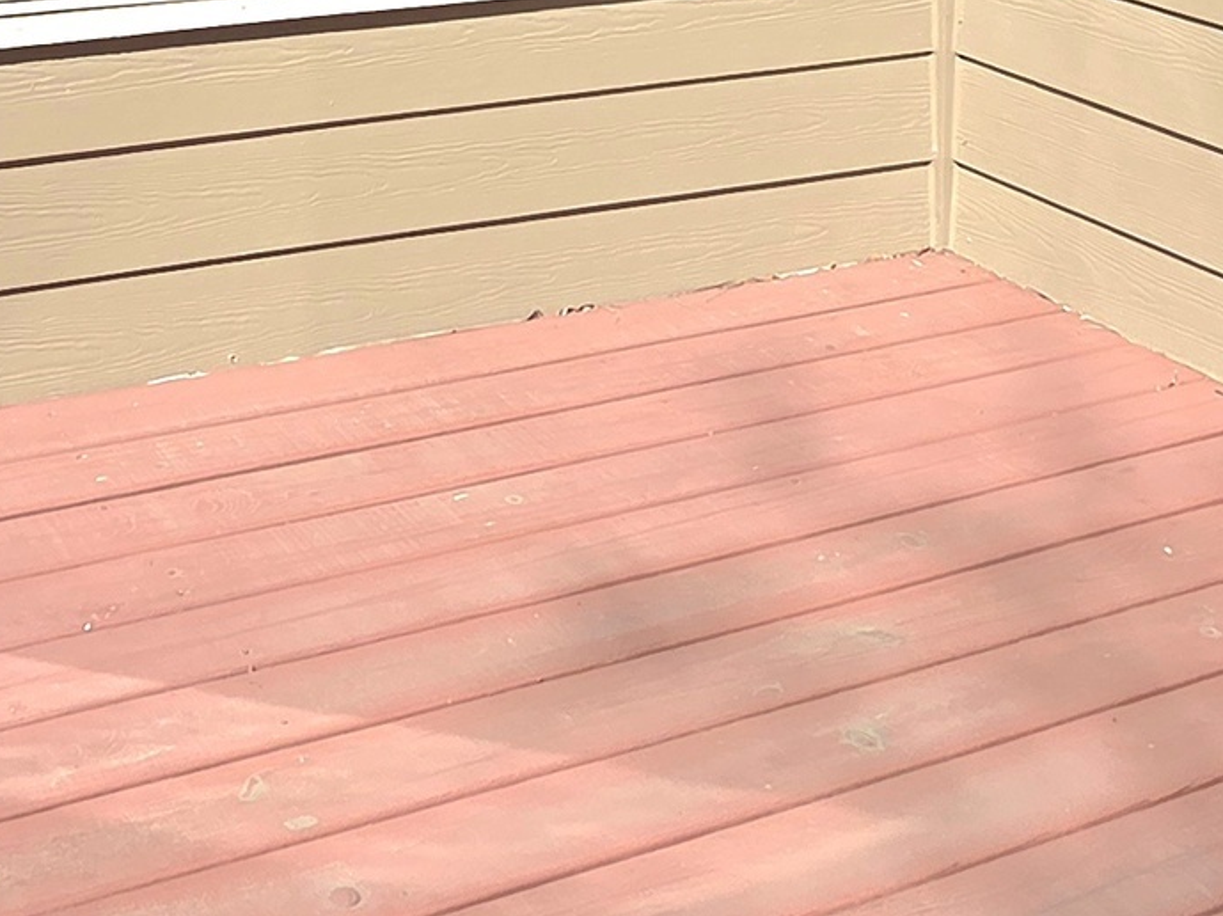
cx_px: 375
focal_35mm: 58
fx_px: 2048
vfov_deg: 20.3
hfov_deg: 32.9
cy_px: -589
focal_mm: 2.2
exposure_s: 1/2500
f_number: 2.2
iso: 50
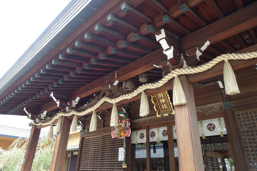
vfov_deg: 53.1
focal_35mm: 24
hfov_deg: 73.7
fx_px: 171
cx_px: 128
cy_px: 86
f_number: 2.8
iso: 125
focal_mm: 8.8
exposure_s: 1/80
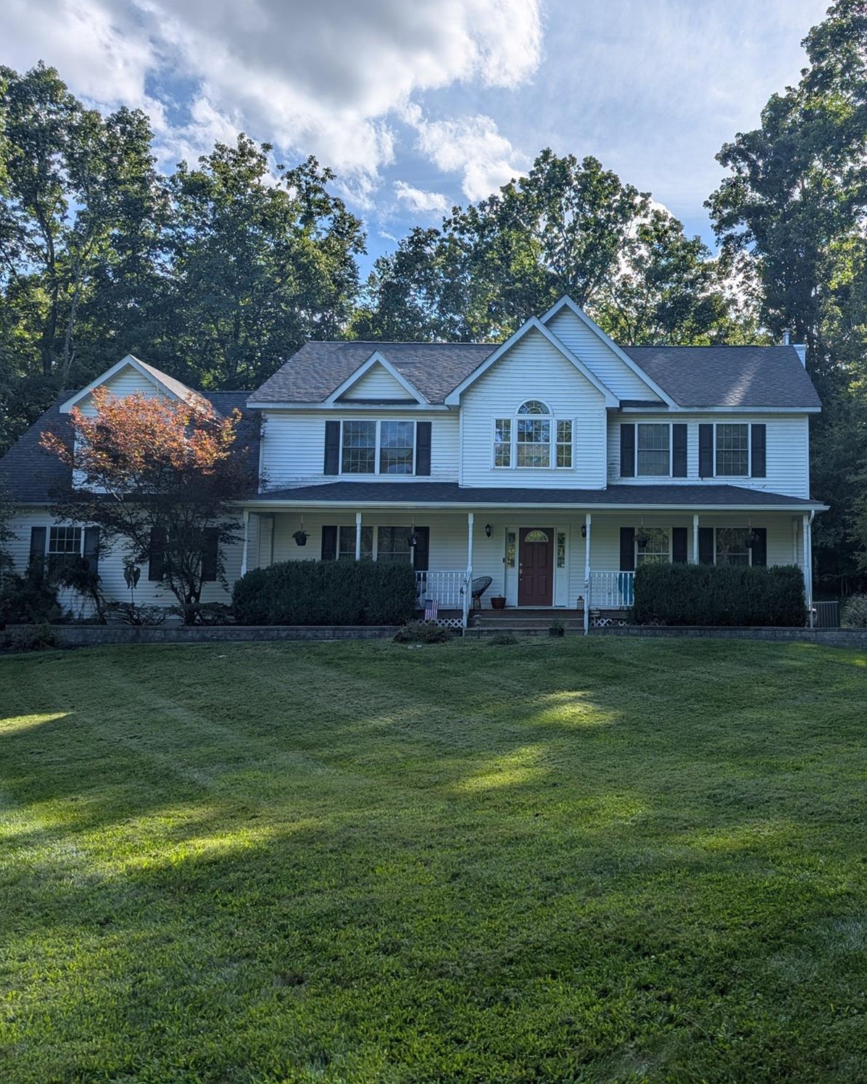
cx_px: 636
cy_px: 530
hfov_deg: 44.4
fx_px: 1027
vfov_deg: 55.7
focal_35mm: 32
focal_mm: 6.9
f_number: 1.68
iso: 17
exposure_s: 1/1653
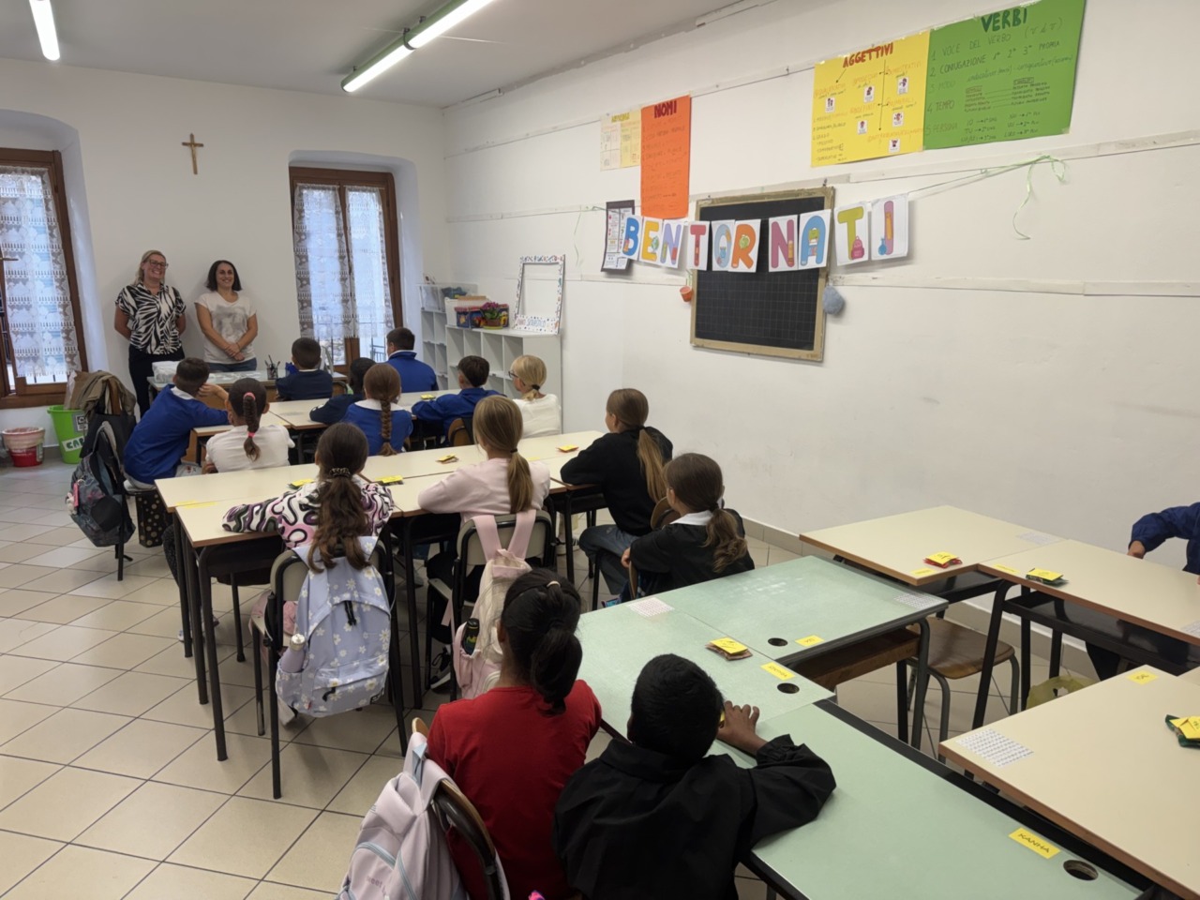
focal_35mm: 24
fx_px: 832
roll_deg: -0.1
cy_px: 450
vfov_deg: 56.8
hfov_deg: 71.6
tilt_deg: -13.8
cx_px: 600
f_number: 1.78
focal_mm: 6.76
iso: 100
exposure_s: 1/100
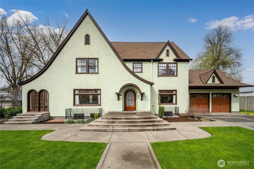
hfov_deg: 104.3
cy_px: 84
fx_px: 99
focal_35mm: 14
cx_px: 127
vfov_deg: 81.2
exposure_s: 1/400
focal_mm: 14
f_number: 8
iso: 500
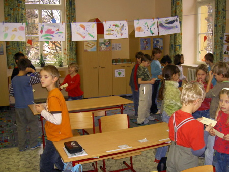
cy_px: 86
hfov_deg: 47.8
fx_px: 258
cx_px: 114
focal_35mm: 39
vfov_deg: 36.9
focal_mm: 8
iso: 100
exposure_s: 1/60
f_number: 2.8
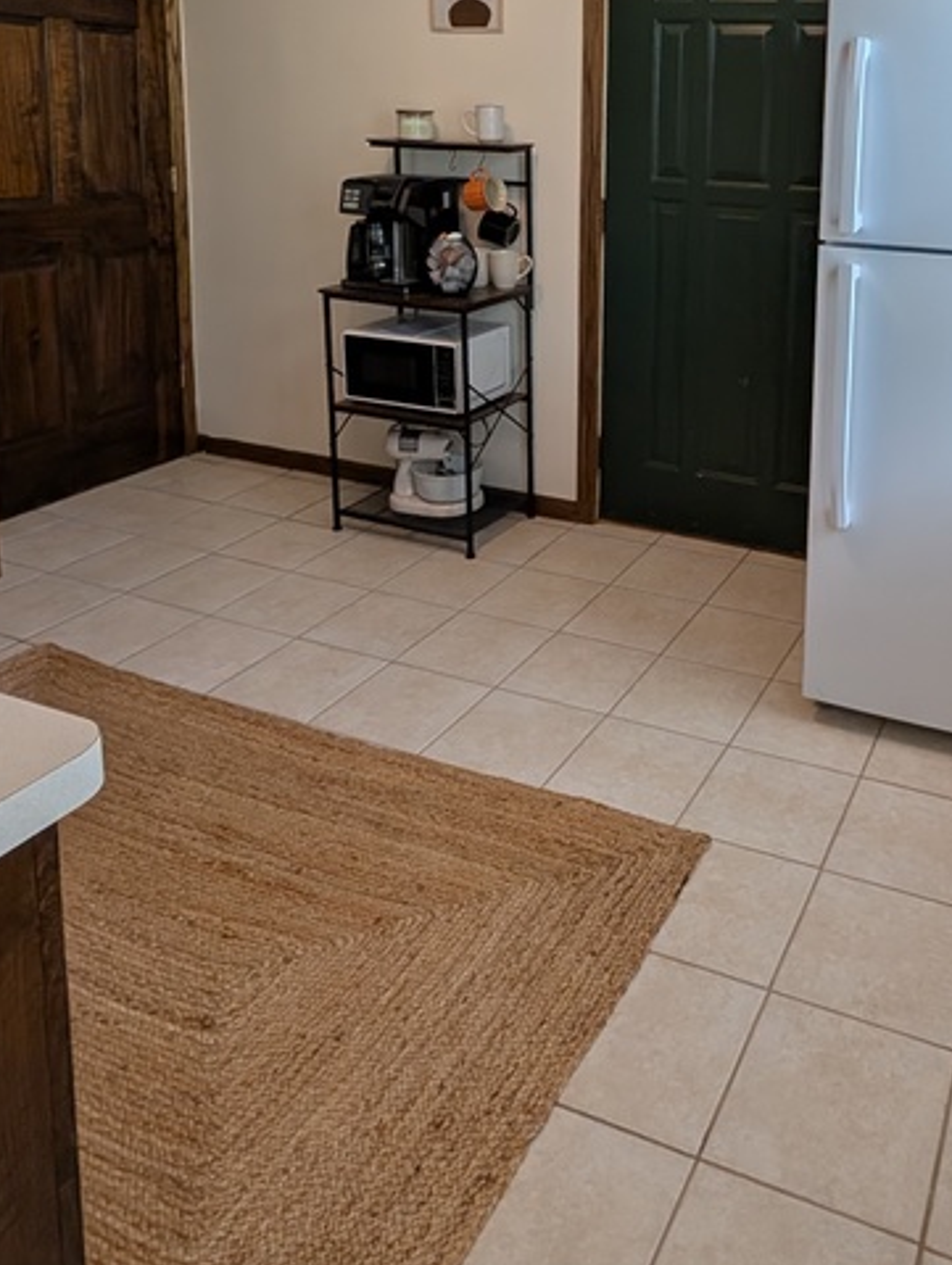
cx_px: 734
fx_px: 988
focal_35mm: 27
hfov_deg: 49.0
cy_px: 271
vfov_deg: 60.5
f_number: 1.7
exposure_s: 1/195
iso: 49
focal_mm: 2.02
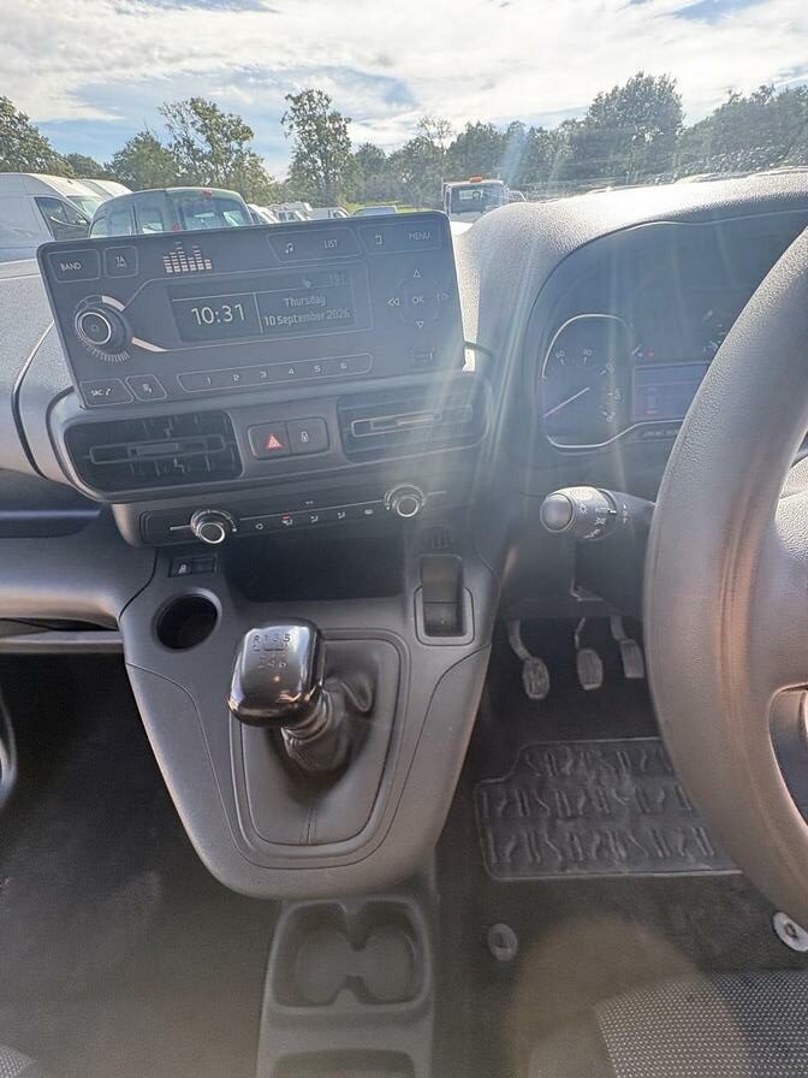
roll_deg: -3.9
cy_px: 539
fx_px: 436
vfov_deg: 102.1
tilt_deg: -38.4
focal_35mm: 14
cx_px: 404
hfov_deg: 85.7
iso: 64
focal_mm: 2.22
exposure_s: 1/160
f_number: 2.2
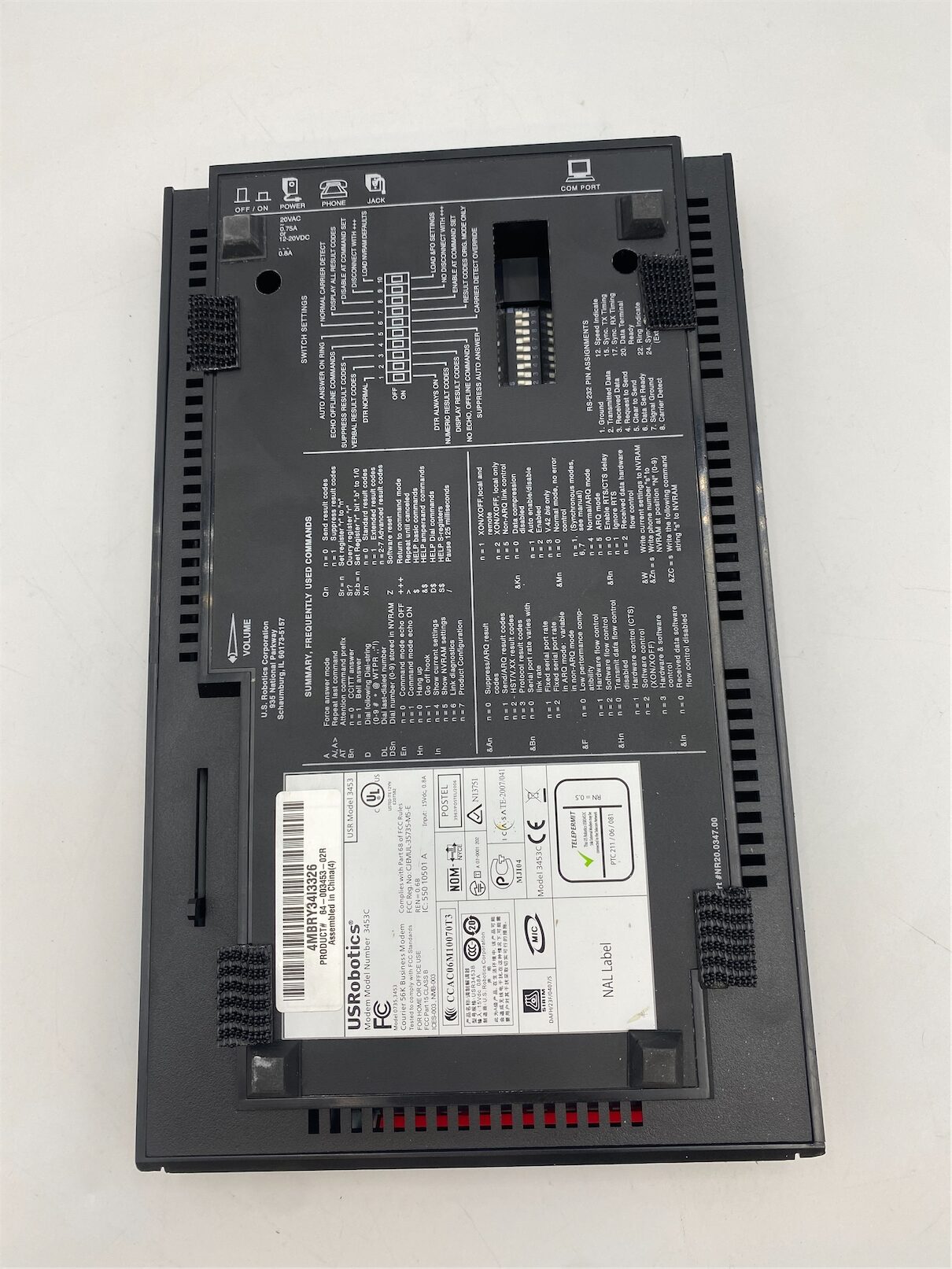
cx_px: 476
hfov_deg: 53.1
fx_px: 953
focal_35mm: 26
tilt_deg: -77.6
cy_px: 634
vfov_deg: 67.3
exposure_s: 1/121
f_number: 1.8
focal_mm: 4.25
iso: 50
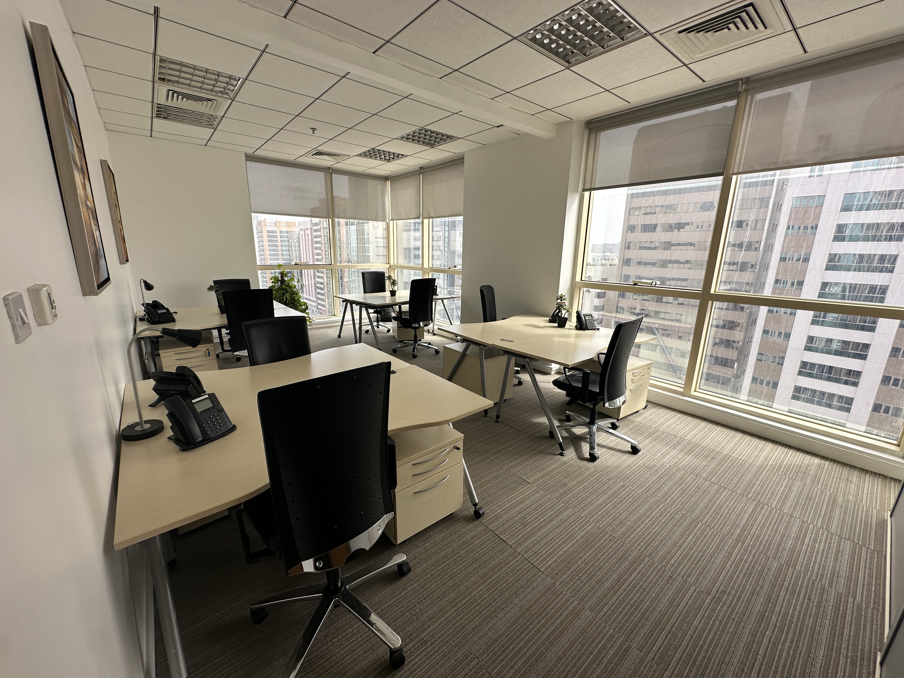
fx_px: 366
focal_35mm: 14
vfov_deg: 85.7
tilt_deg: -13.9
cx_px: 452
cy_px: 339
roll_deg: -1.1
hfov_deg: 102.1
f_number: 2.2
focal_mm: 2.22
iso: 40
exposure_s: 1/164
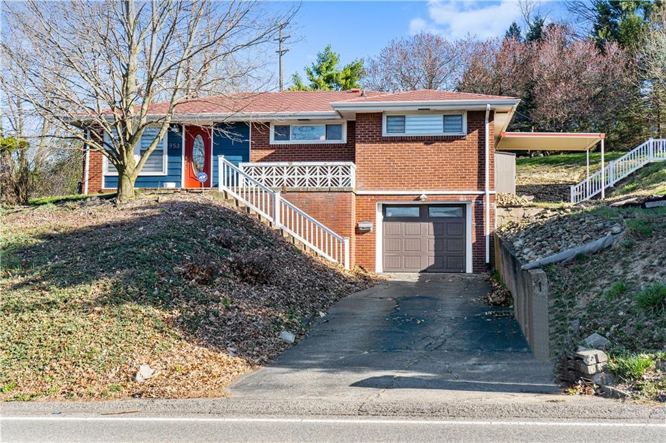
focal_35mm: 42
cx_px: 333
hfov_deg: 46.4
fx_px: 777
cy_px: 222
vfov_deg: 31.9
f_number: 8
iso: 125
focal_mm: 42
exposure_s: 1/200
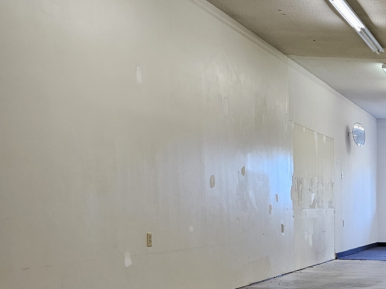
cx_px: 512
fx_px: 702
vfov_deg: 22.3
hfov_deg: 25.9
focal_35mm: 63
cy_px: 300
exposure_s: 1/120
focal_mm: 6.3
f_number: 1.7
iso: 160
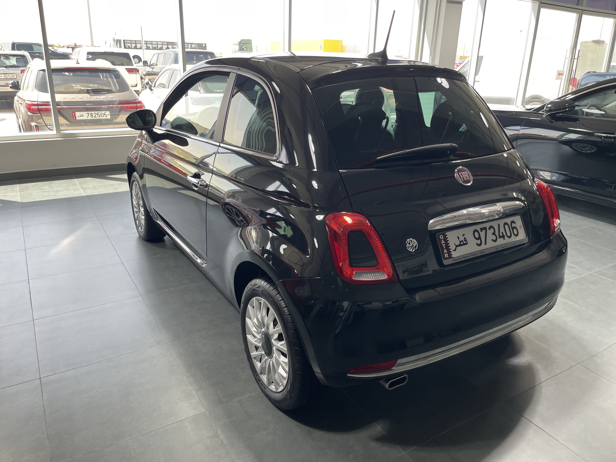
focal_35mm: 25
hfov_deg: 69.4
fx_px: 445
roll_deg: +0.7
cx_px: 308
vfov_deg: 54.9
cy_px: 231
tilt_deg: -17.0
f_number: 1.6
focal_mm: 5.1
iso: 32
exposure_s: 1/123
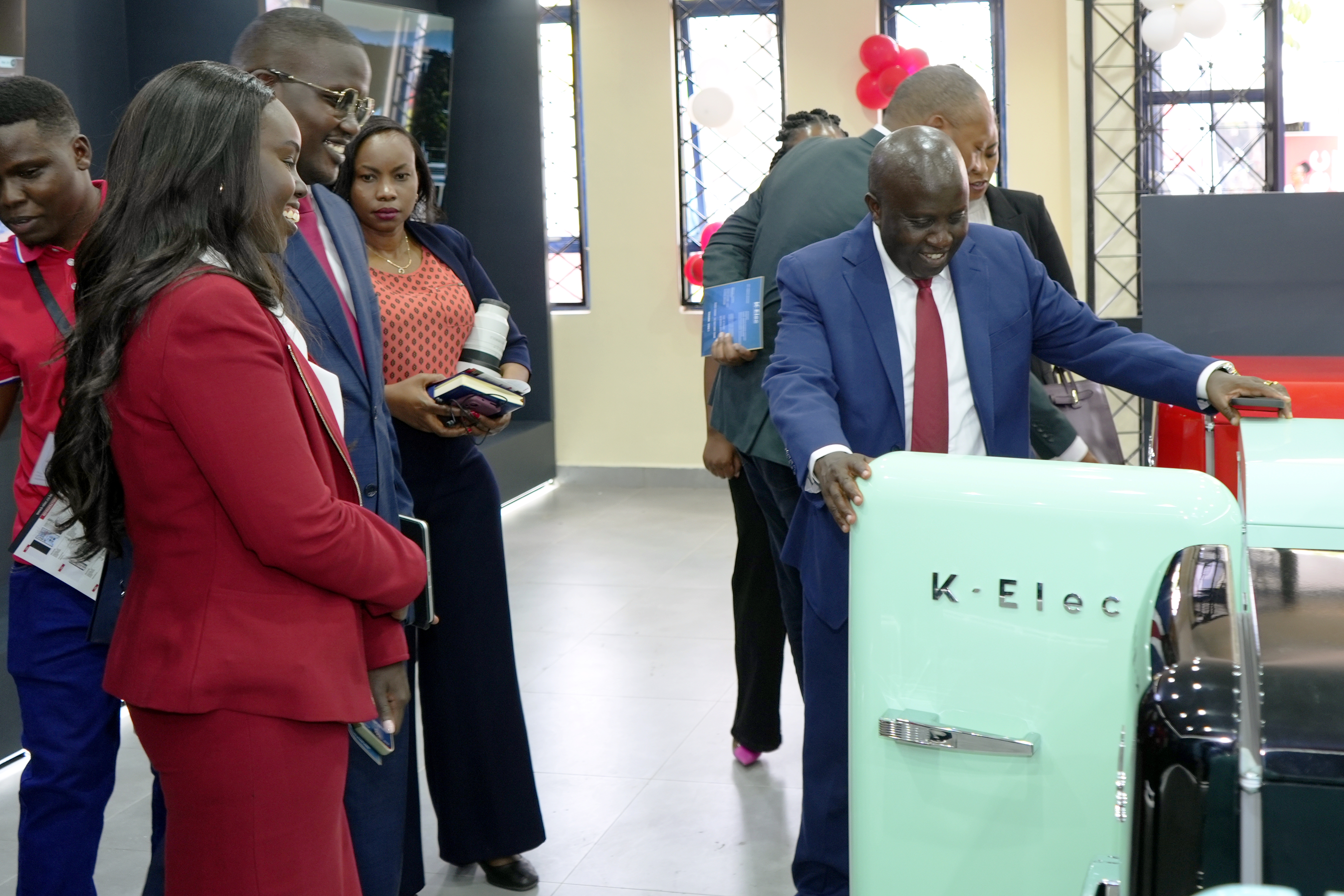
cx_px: 785
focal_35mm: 43
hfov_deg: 45.3
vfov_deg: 30.8
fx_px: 1605
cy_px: 263
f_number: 4
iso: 320
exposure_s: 1/60
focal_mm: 28
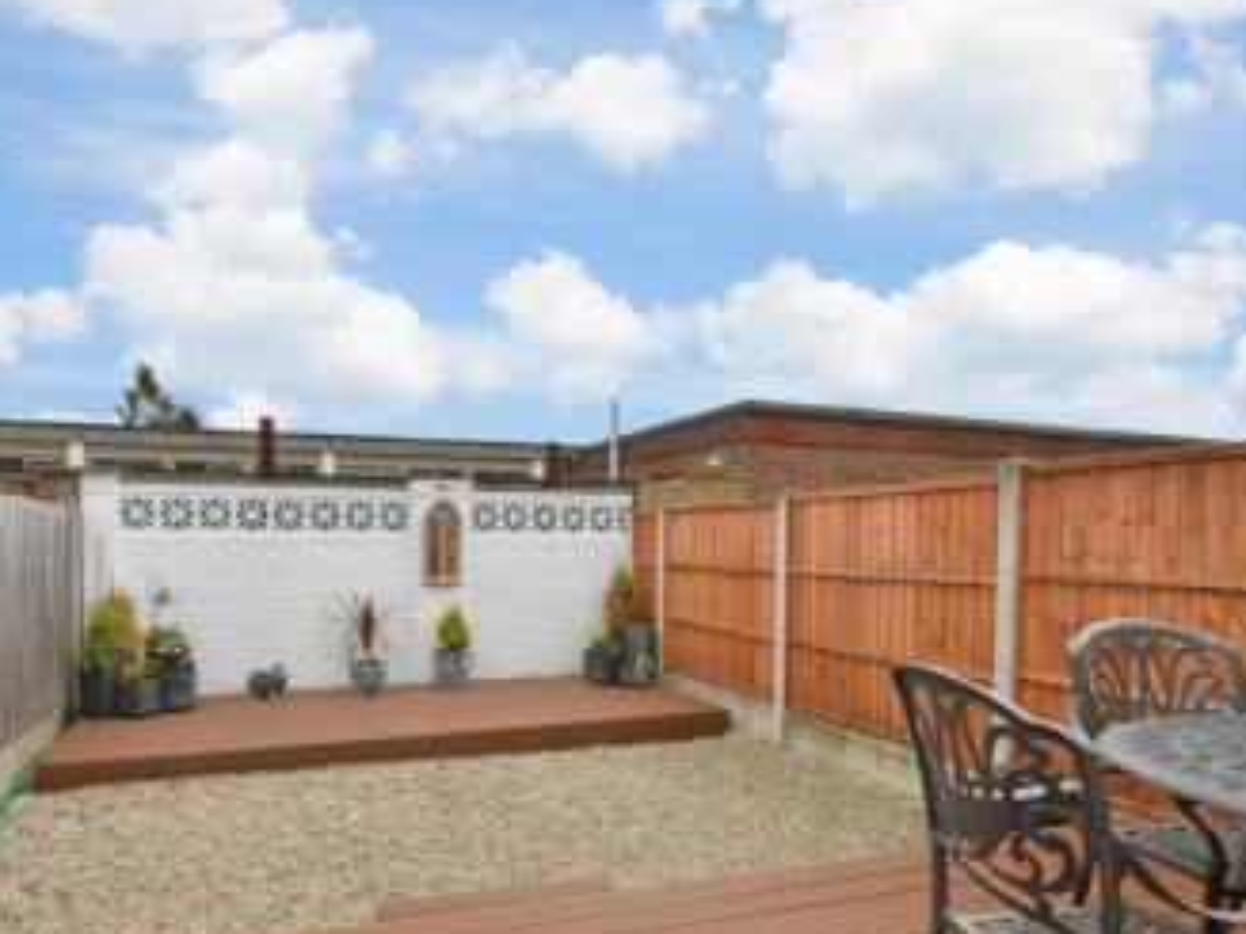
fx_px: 756
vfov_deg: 62.6
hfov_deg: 78.5
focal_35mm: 21
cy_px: 581
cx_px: 533
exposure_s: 1/250
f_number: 8
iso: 200
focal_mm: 10
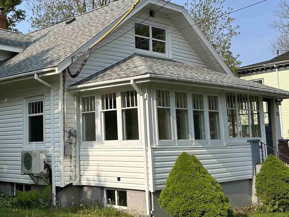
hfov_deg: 35.9
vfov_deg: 27.9
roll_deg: +0.9
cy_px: 82
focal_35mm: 52
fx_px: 434
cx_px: 69
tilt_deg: +8.4
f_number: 1.5
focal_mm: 5.7
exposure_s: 1/3165
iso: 50
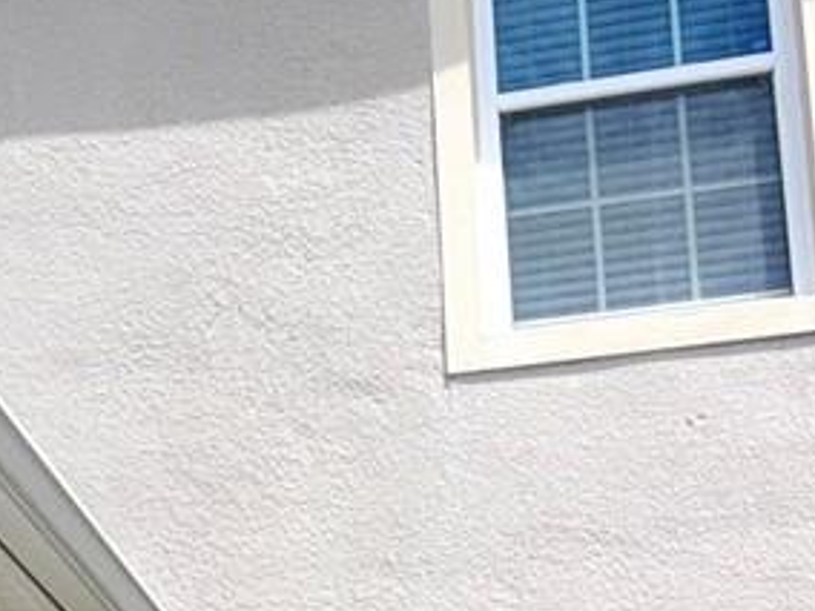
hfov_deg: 14.2
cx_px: -106
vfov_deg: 10.8
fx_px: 3178
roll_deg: -0.3
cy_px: 737
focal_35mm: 135
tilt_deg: +13.0
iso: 64
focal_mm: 6.76
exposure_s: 1/10309
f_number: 1.78
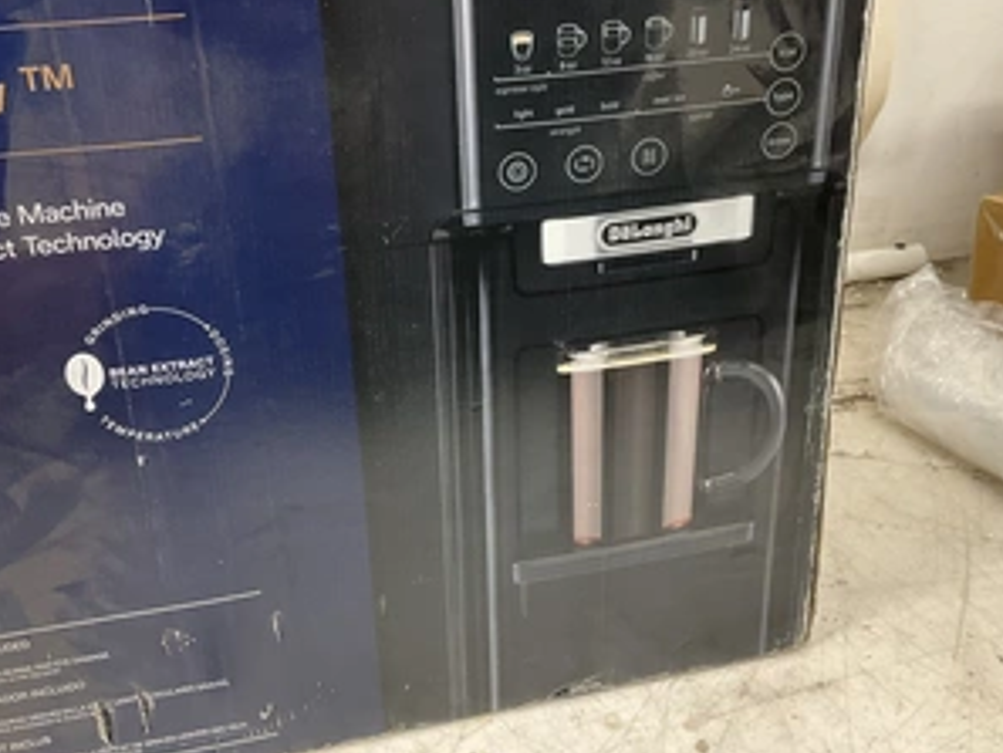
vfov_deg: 36.7
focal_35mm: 39
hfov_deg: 47.8
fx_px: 1130
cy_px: 297
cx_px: 453
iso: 80
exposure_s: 1/60
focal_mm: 3
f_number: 1.8
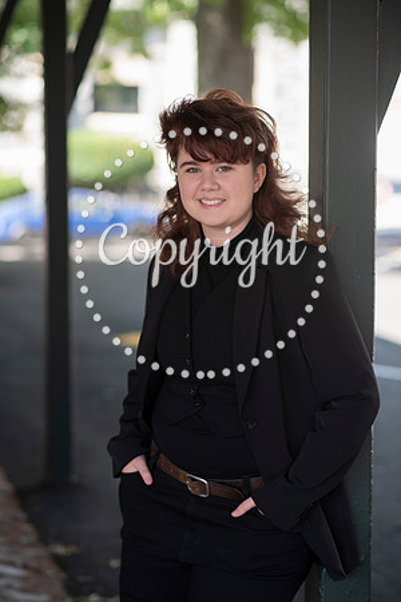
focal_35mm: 85
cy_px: 301
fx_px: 1420
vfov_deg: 23.9
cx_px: 200
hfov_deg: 16.1
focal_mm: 85
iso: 200
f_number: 2.5
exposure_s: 1/320
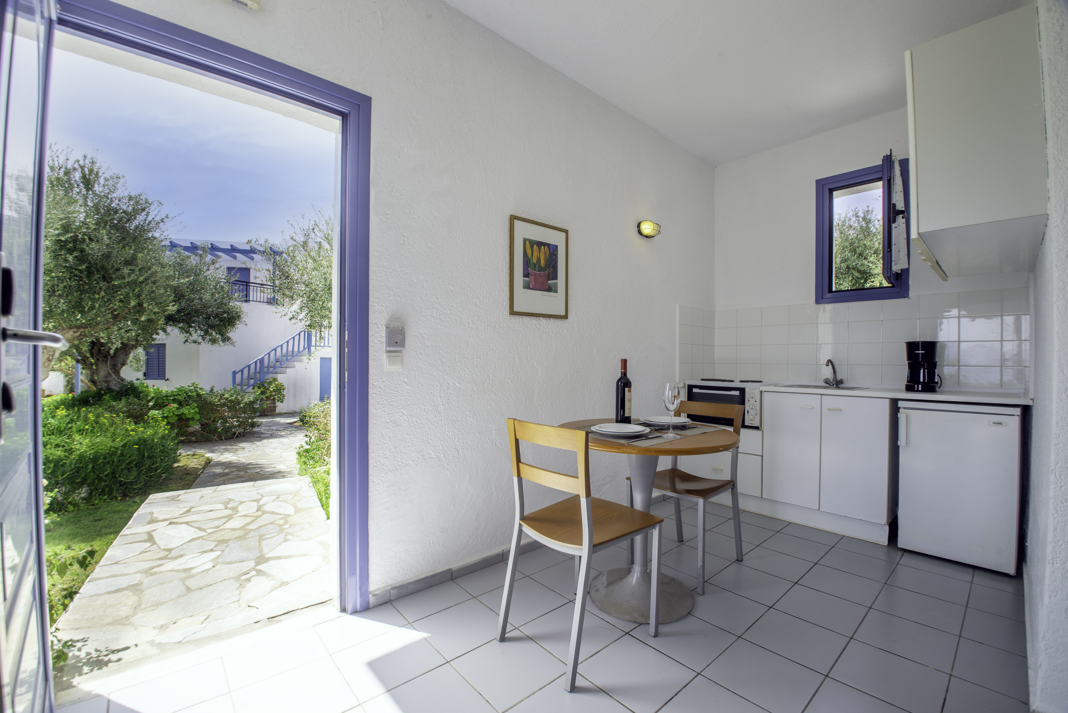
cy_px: 356
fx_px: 415
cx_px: 534
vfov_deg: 81.2
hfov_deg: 104.2
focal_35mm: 14
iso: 400
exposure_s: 1/160
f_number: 13
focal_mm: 14
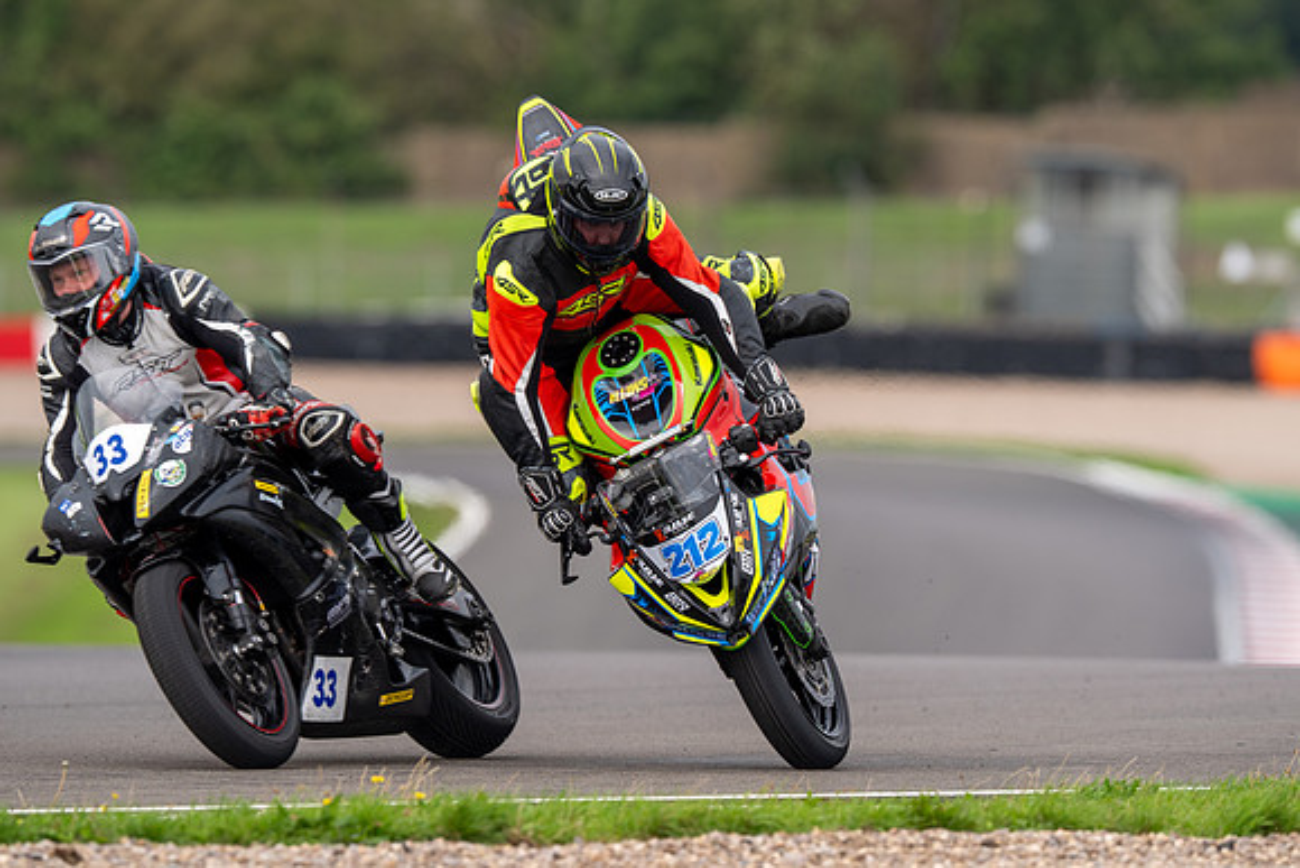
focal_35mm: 662
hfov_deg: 3.1
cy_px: 389
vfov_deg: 2.1
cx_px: 717
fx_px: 23921
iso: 250
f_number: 6.3
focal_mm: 600
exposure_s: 1/500
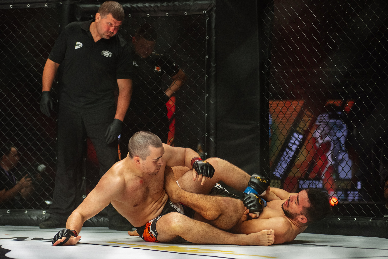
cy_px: 130
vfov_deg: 16.3
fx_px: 903
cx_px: 194
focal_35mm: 84
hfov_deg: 24.2
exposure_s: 1/1000
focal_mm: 80
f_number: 4
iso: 2000
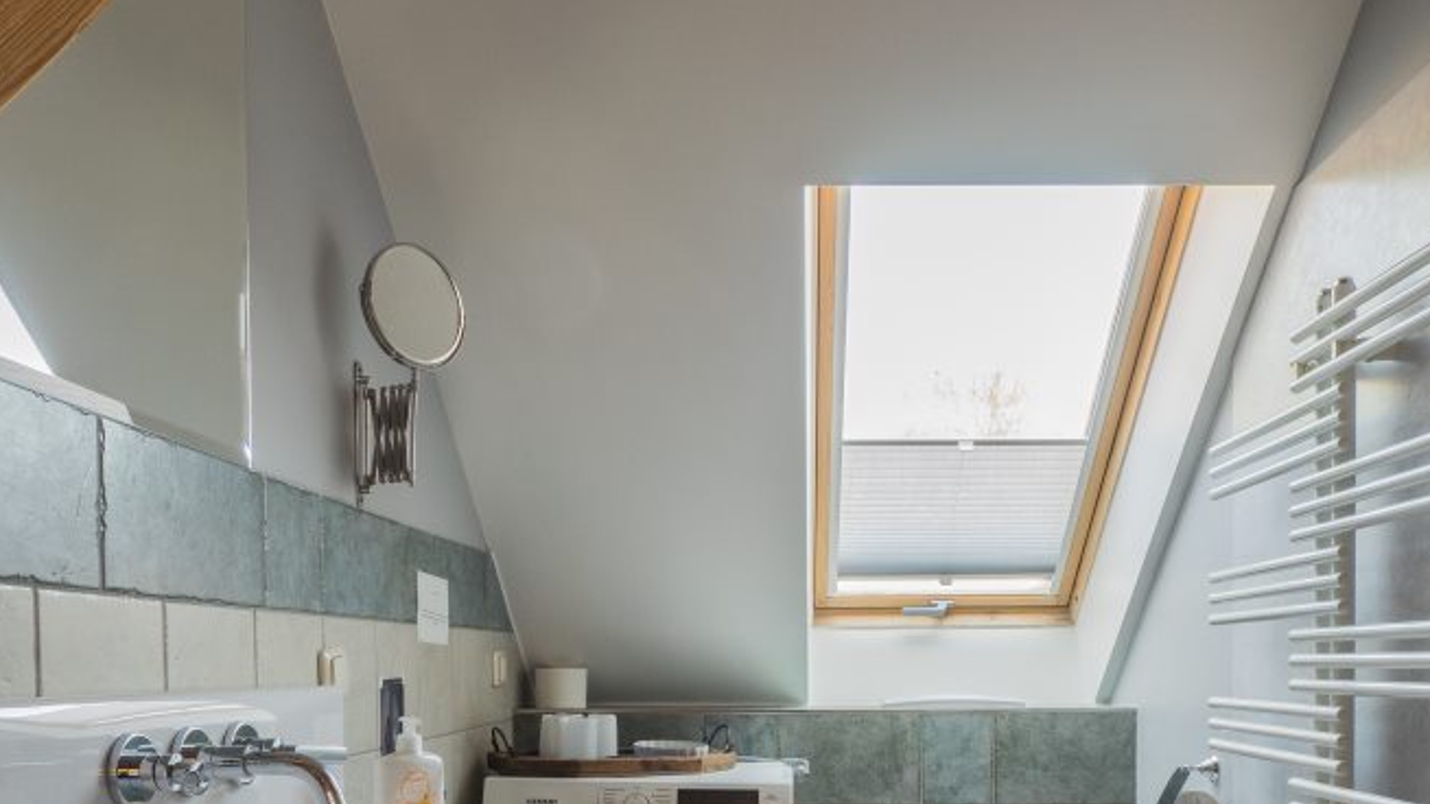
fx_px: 1138
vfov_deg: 37.2
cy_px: 675
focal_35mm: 30
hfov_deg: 64.1
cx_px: 807
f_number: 7.1
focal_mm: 9
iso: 200
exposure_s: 1/20
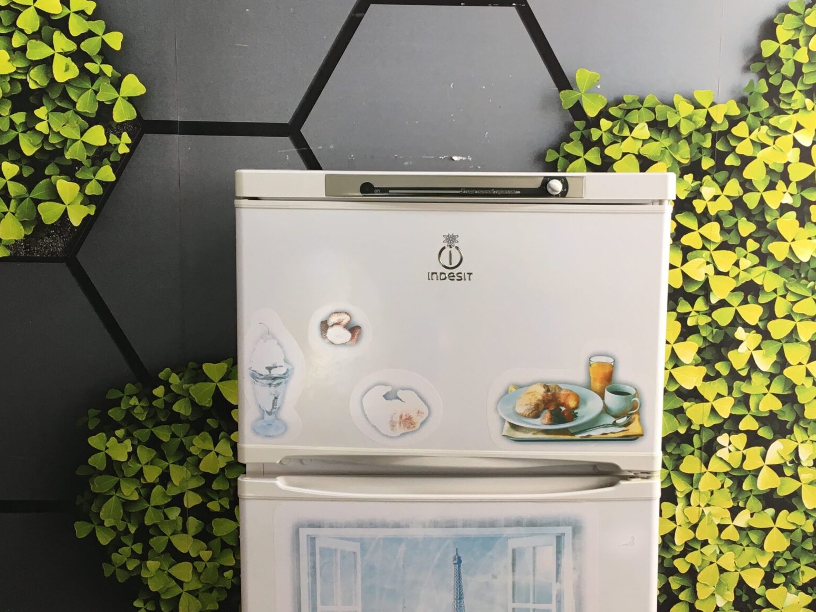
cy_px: 370
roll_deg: -0.5
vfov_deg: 30.2
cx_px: 458
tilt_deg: -7.9
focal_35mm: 48
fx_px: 1131
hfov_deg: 39.6
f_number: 2.2
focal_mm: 4.15
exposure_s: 1/33
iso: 25
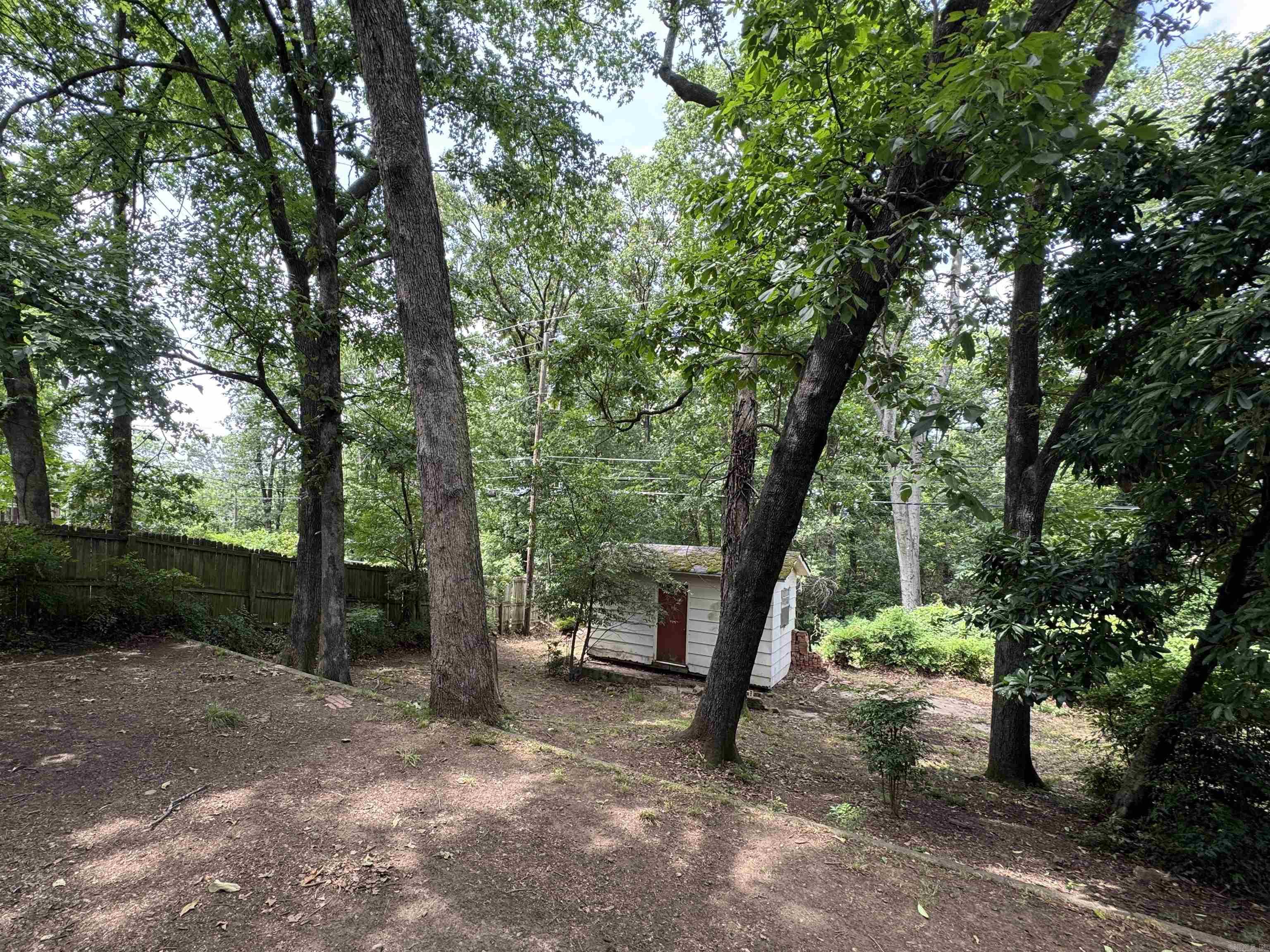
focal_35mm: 14
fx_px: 514
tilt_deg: -1.4
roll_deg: -2.2
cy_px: 476
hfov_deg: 102.1
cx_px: 635
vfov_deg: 85.7
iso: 50
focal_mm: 2.22
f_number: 2.2
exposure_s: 1/99
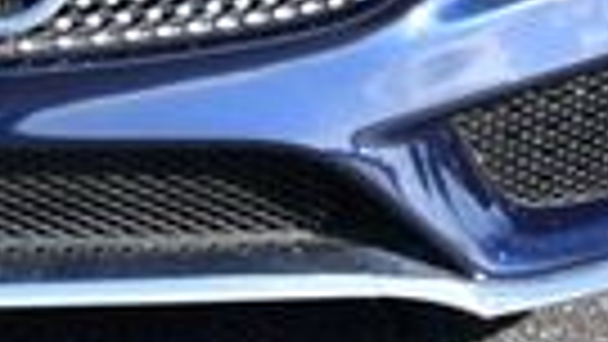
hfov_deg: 9.8
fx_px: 3515
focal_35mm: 218
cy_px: -333
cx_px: -5
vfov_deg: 5.5
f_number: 8
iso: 200
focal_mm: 22
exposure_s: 1/250
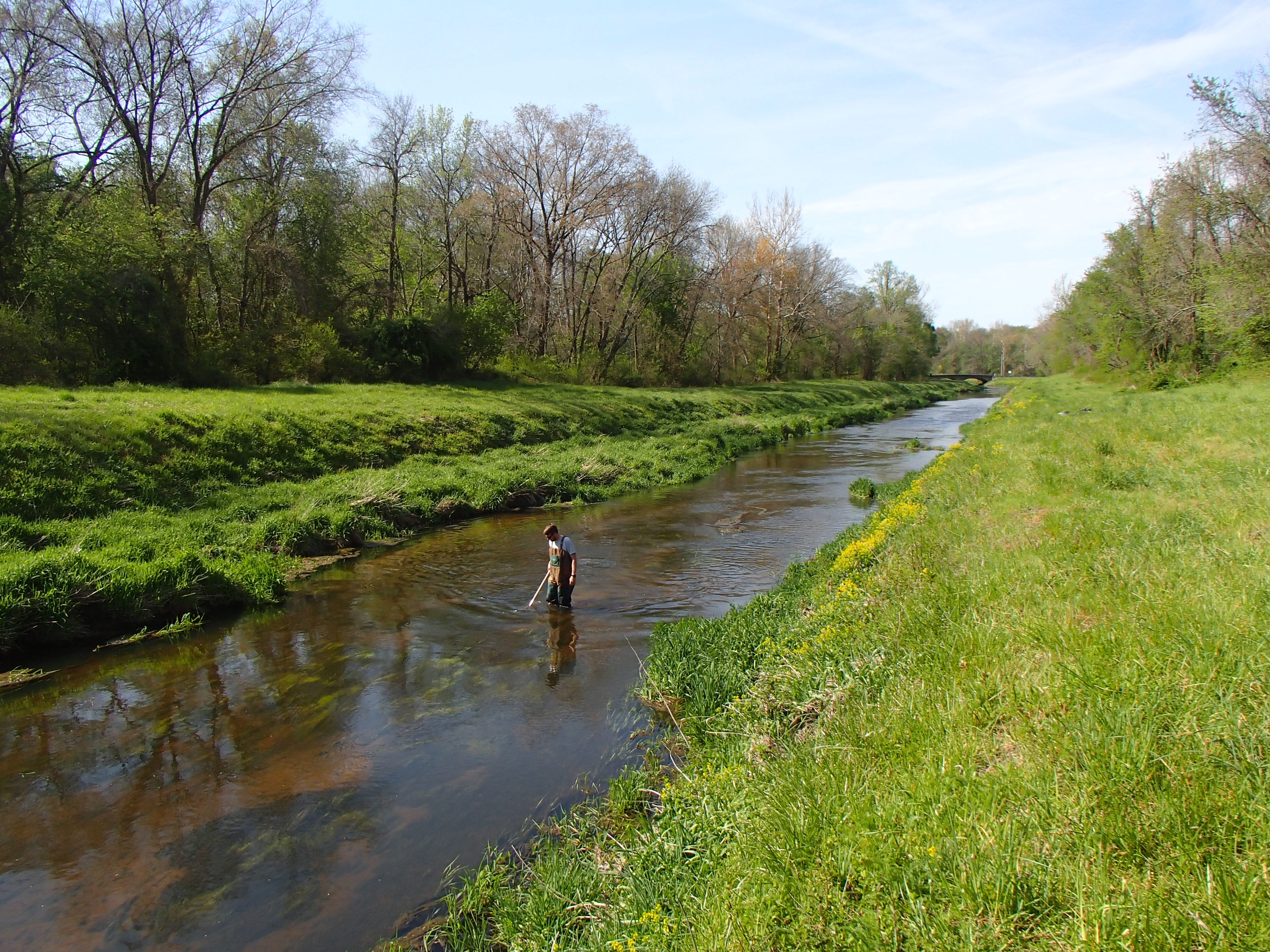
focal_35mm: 28
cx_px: 635
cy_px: 476
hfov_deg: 63.4
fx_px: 1027
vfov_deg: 49.7
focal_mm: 5
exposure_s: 1/500
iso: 100
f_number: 3.9
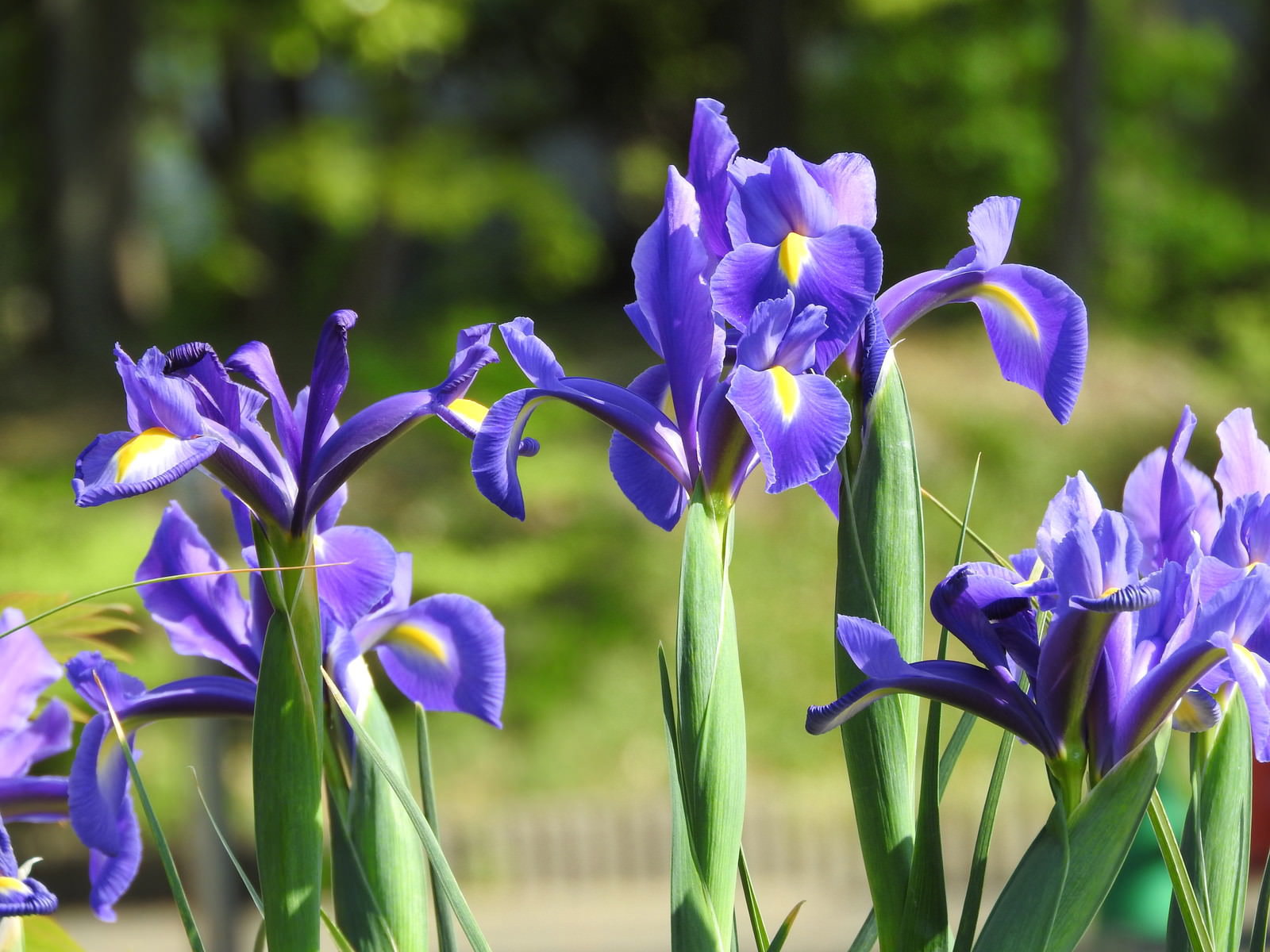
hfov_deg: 5.0
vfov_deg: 3.7
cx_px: 635
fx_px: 14675
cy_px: 476
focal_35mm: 400
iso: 100
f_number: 5.6
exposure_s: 1/200
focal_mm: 71.7
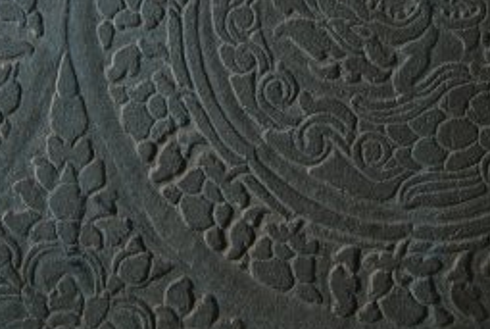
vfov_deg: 18.6
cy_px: 8
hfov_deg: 28.0
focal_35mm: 72
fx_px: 982
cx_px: 257
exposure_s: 1/25
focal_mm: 20
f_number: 4
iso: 200
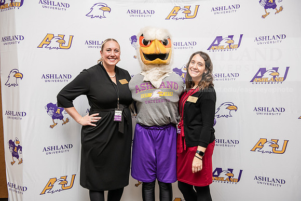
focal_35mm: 42
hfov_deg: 46.4
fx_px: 351
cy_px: 100
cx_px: 150
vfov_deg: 31.9
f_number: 3.5
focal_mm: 42
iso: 1600
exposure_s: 1/160
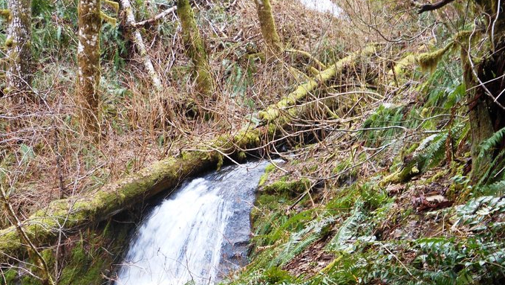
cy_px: 157
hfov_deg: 33.8
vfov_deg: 19.4
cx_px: 224
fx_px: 830
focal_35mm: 62
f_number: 3.8
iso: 160
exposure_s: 1/30
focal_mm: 7.7
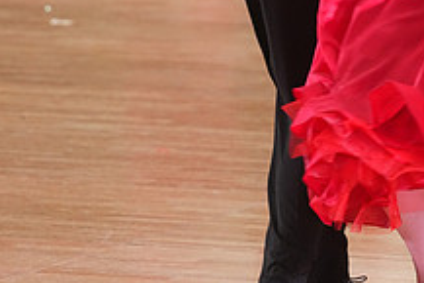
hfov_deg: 4.2
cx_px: 372
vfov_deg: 2.8
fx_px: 5834
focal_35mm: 495
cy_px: -129
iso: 3200
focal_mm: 185
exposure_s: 1/200
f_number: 5.6
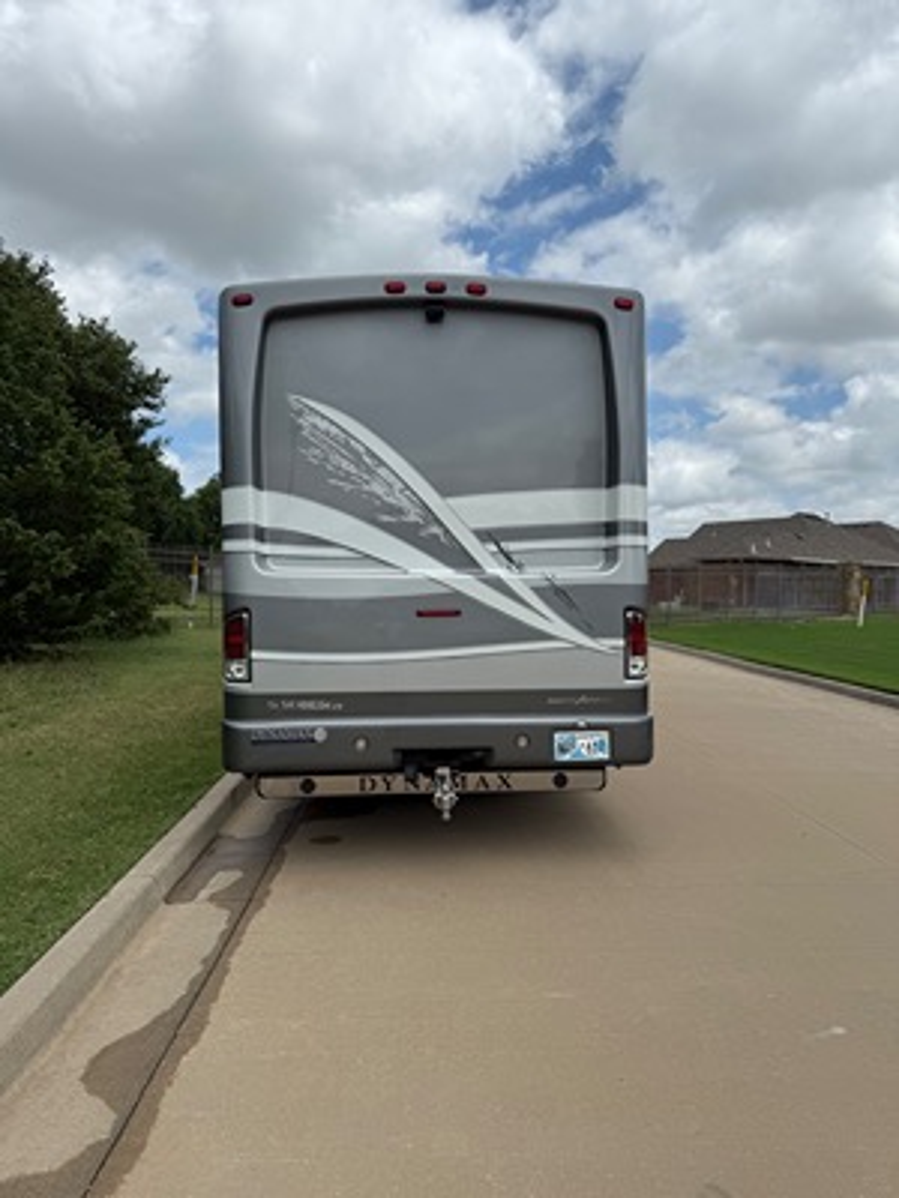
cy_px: 599
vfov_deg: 71.6
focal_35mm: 24
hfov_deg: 56.8
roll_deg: -1.3
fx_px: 831
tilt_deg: +0.5
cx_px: 450
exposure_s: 1/7353
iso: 80
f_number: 1.78
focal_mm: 6.76
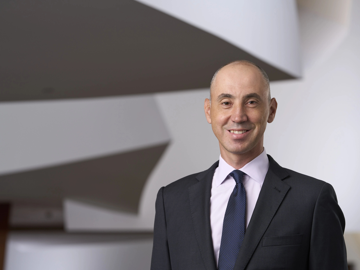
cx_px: 181
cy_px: 136
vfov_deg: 10.0
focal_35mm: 149
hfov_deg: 13.3
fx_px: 1550
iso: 200
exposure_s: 1/60
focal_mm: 135
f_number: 5.6
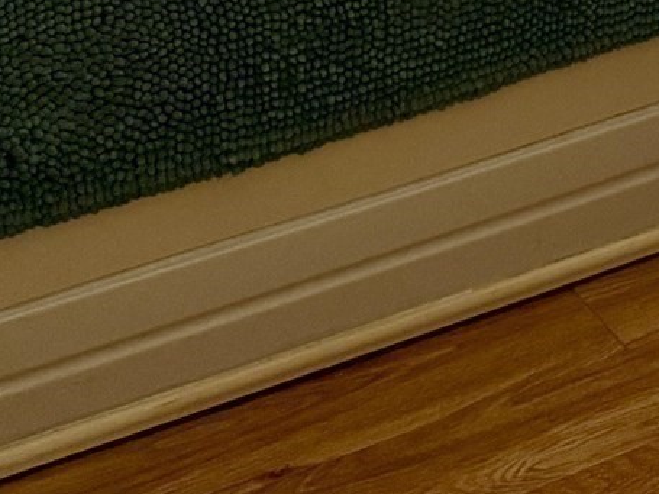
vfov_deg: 12.2
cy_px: -494
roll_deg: +0.2
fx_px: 2056
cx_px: 1088
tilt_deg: -10.2
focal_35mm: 108
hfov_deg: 16.1
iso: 320
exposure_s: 1/60
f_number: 1.78
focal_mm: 6.76
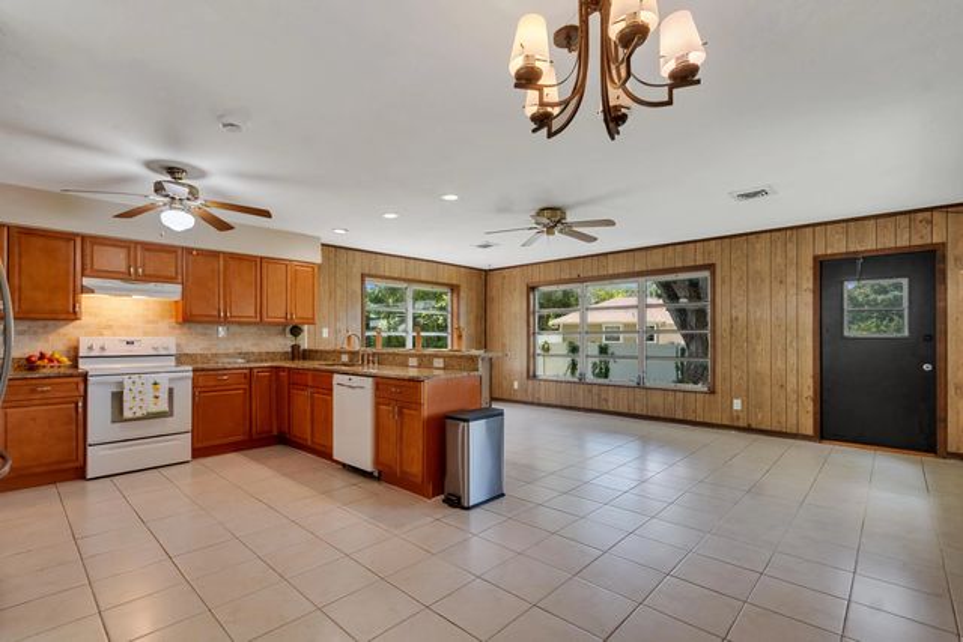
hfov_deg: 95.0
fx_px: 441
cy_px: 321
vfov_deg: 72.1
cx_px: 482
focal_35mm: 16
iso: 320
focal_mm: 11
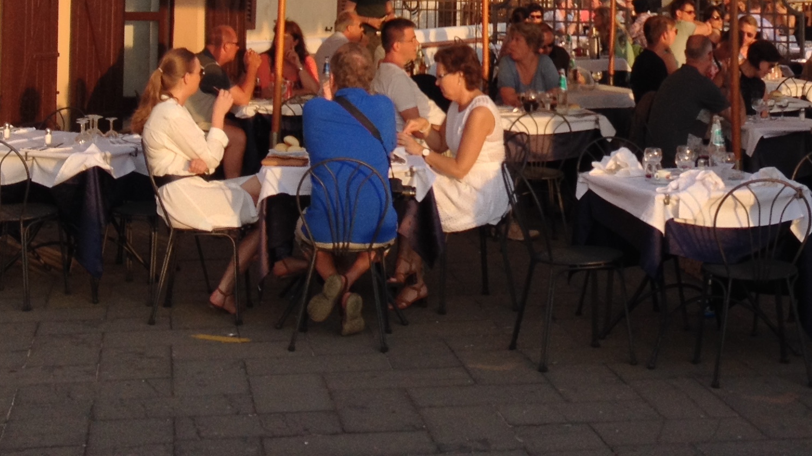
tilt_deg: +3.4
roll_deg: +0.2
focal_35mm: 83
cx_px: 509
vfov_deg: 13.8
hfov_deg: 25.5
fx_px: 1787
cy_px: -205
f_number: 2.4
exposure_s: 1/511
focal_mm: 4.28
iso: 50
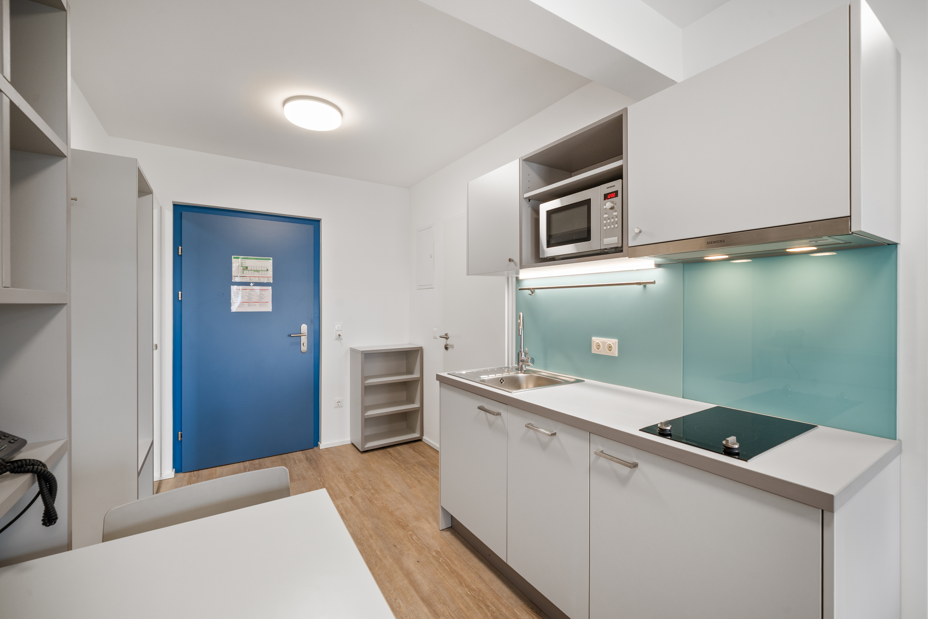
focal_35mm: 14
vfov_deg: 81.2
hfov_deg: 104.3
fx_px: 361
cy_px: 310
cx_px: 464
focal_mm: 14
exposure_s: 1/15
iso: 500
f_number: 8
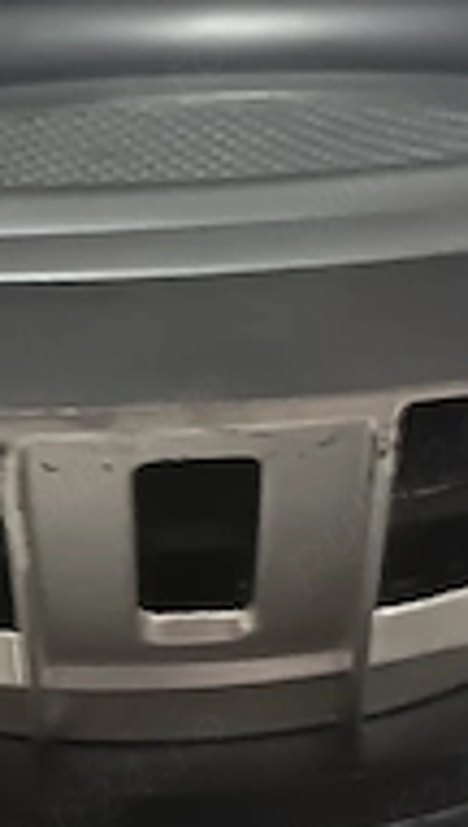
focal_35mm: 123
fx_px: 2703
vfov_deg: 17.4
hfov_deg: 9.9
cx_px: 173
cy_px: 528
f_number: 1.75
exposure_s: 1/14.3
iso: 7606
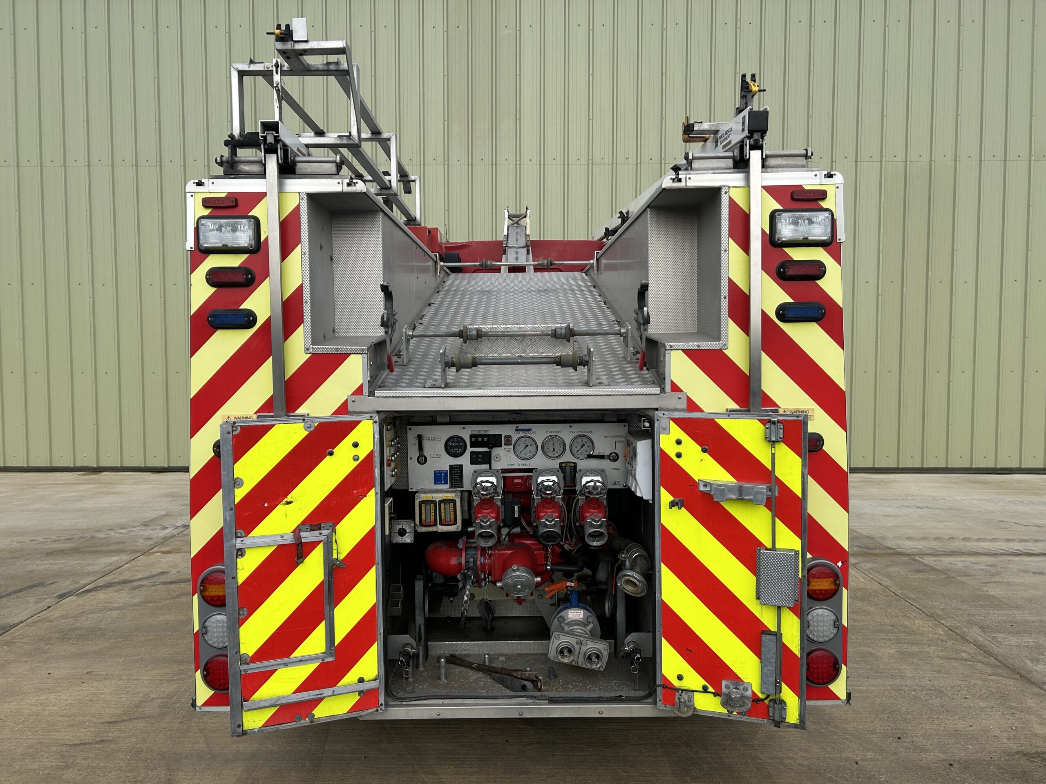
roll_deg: +0.2
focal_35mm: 26
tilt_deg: -2.8
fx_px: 786
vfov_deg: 53.1
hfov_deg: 67.3
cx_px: 523
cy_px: 392
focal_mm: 5.7
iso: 50
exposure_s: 1/1266
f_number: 1.5
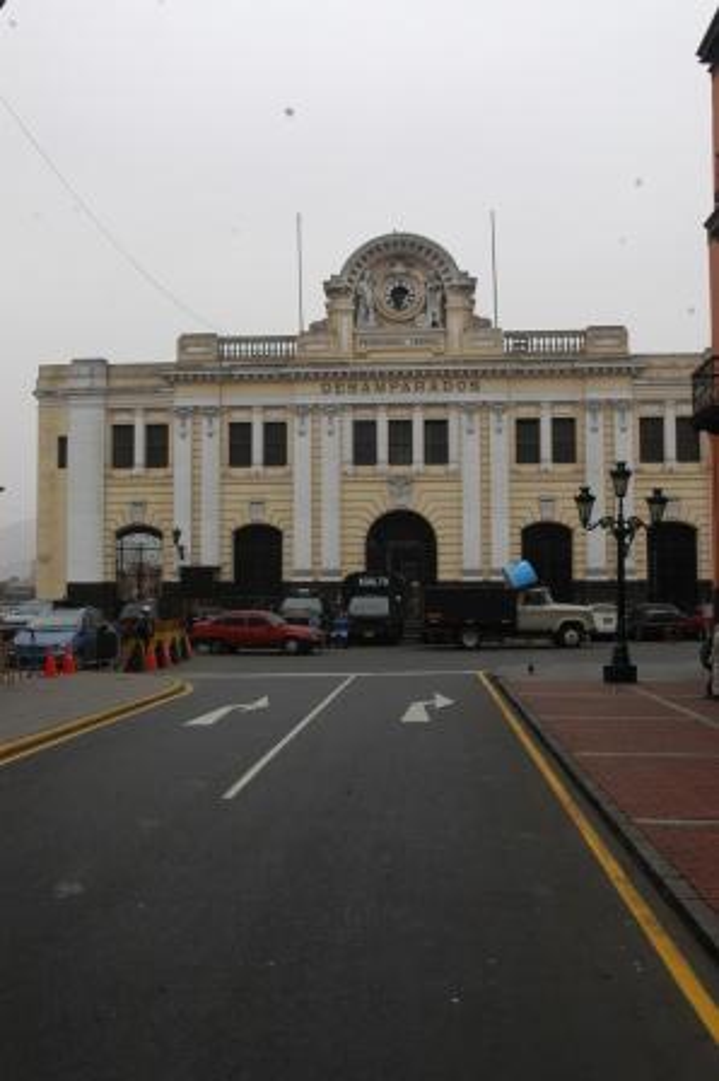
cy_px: 540
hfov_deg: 36.8
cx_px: 360
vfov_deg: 53.2
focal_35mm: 36
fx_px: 1080
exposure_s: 1/500
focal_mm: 24
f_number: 9
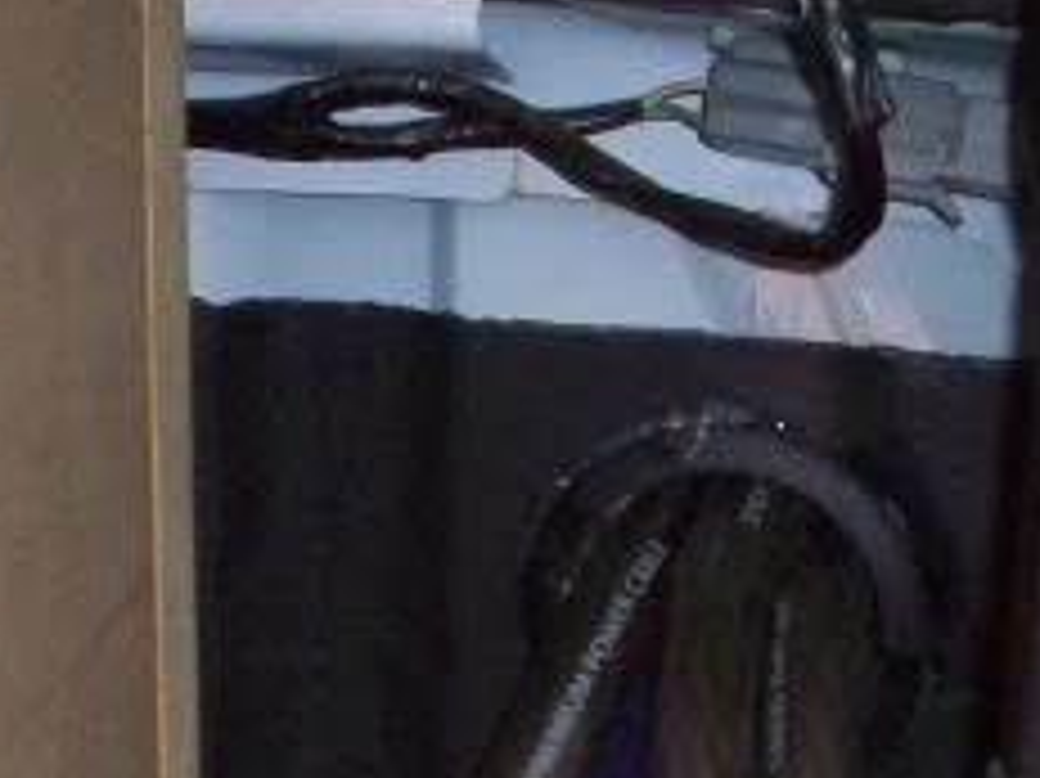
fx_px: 3844
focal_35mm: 128
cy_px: 944
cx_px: 662
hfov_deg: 15.4
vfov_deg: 11.3
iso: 200
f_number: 2.8
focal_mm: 6.2
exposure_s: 1/64
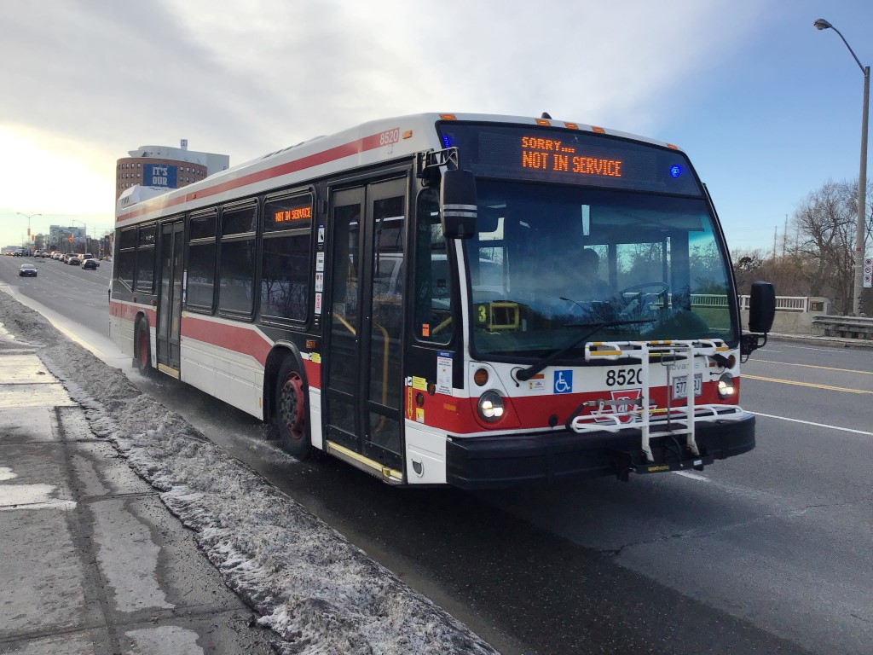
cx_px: 436
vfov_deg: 45.4
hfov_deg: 58.4
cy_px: 328
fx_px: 782
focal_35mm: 31
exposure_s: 1/721
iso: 25
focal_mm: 3.3
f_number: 2.4
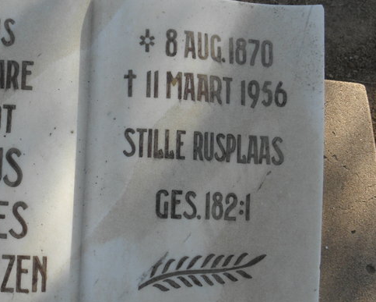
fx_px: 468
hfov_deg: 42.0
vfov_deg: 35.6
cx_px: 79
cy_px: 172
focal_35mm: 42
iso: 64
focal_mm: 4.6
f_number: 5.6
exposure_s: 1/80
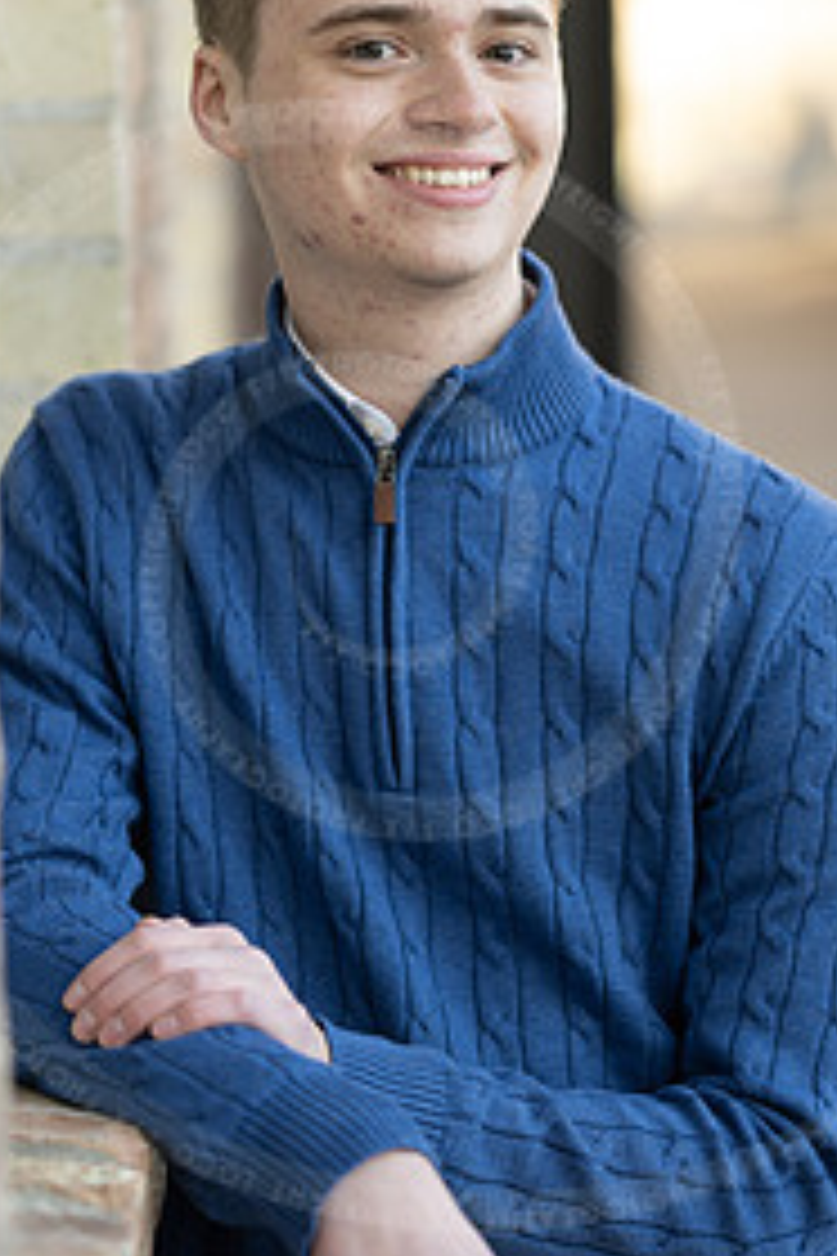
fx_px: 4778
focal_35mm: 137
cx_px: 432
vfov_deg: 15.0
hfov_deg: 10.0
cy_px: 648
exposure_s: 1/160
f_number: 1.8
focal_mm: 85
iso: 100
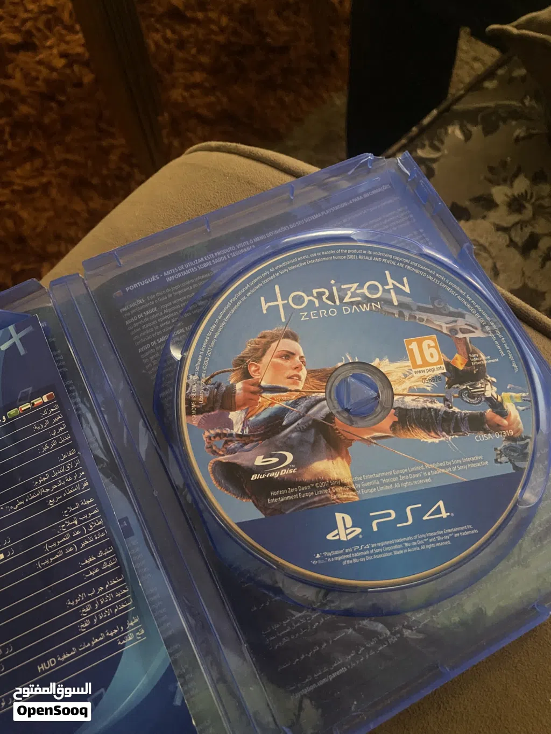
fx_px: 552
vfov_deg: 67.3
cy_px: 367
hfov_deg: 53.1
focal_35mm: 26
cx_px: 276
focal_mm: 4.25
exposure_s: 1/30
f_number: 1.8
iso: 1000
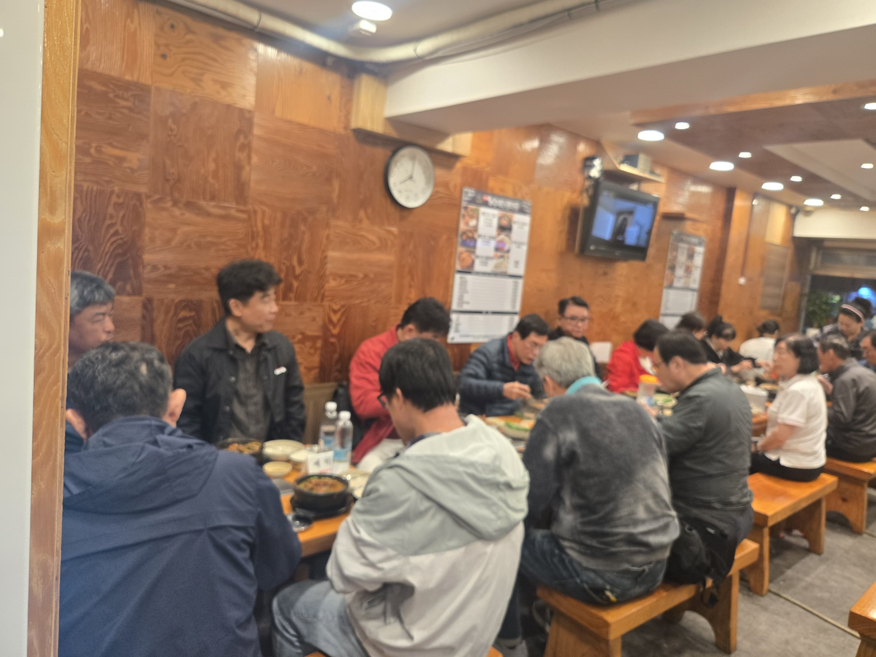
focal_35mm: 23
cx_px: 438
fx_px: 582
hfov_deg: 73.9
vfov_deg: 58.9
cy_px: 328
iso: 200
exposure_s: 1/120
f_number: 1.8
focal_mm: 5.4
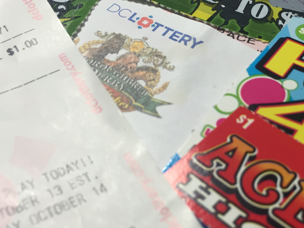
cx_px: 221
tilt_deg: -54.8
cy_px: 125
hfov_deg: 34.9
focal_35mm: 54
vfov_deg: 27.0
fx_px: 474
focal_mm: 4.15
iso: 32
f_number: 2.2
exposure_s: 1/40
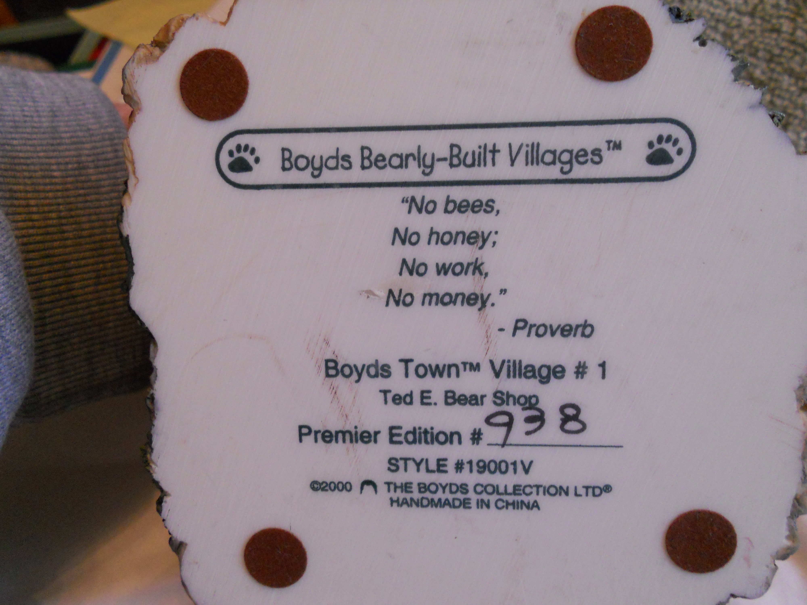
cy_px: 302
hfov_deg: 56.8
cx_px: 404
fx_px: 746
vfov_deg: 44.2
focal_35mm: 32
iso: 400
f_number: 3.5
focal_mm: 5.8
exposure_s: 1/80
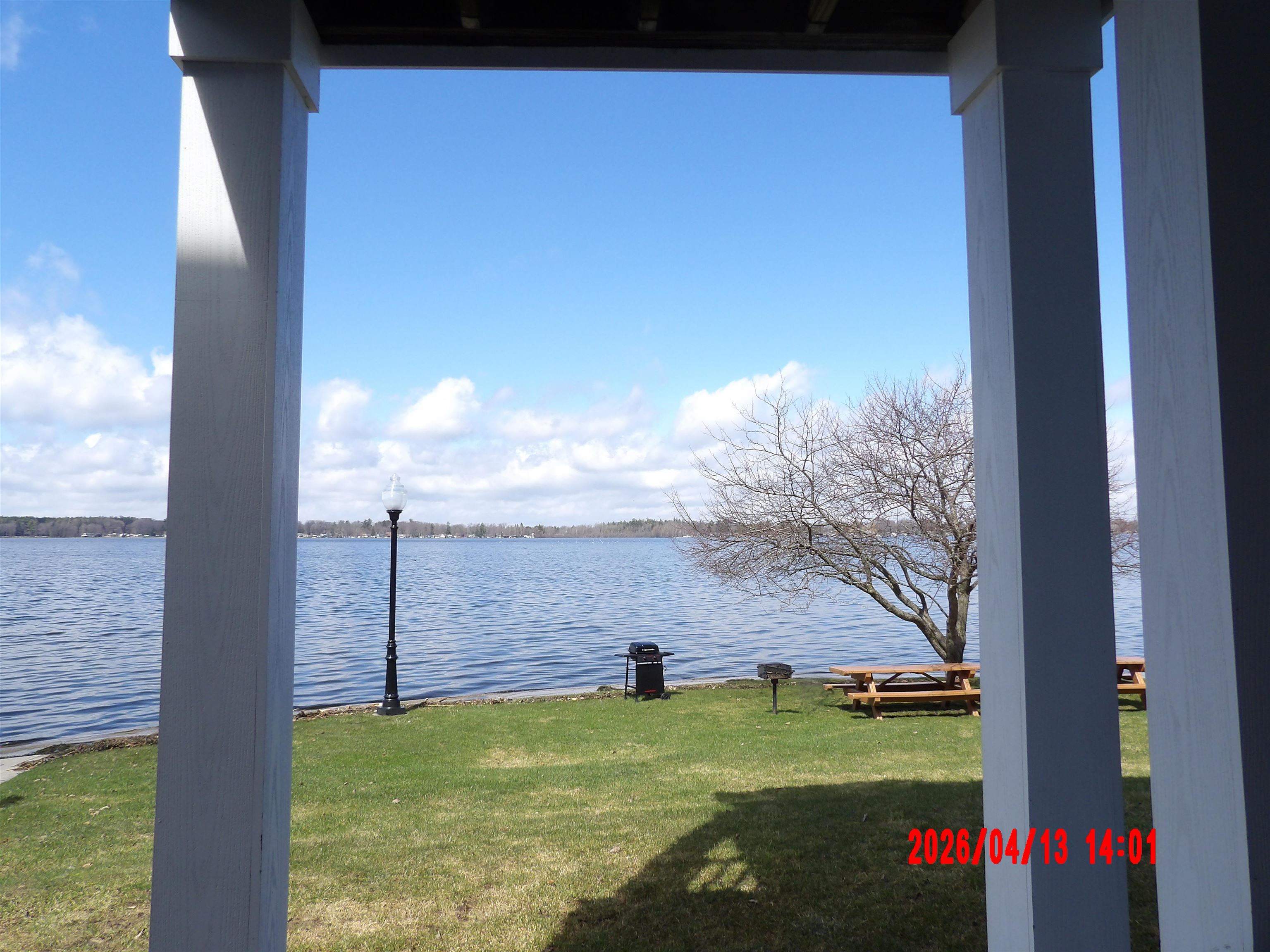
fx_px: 881
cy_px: 476
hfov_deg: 71.6
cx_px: 635
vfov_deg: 56.8
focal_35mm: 24
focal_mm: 4.3
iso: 100
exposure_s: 1/501
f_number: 4.6
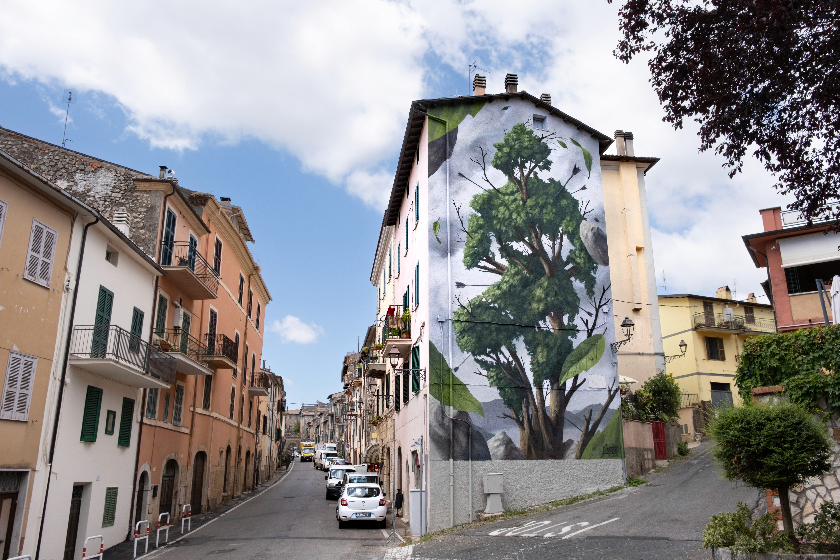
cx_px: 432
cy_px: 272
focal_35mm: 28
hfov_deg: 64.9
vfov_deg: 46.0
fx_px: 660
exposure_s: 1/180
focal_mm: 18
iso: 160
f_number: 8
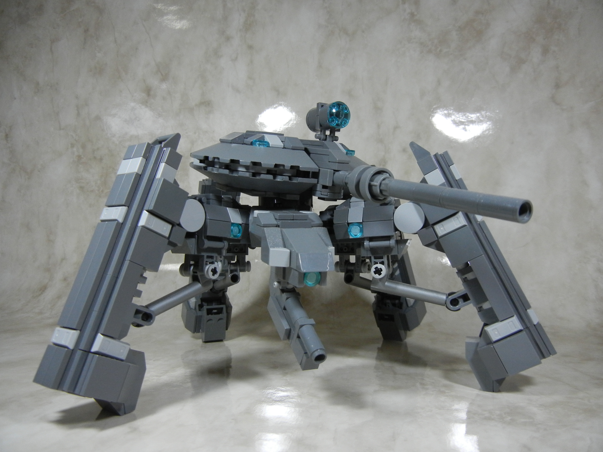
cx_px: 302
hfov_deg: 60.0
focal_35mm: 30
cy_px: 226
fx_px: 523
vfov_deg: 46.8
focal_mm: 5.4
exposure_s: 1/101
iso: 400
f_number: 3.5
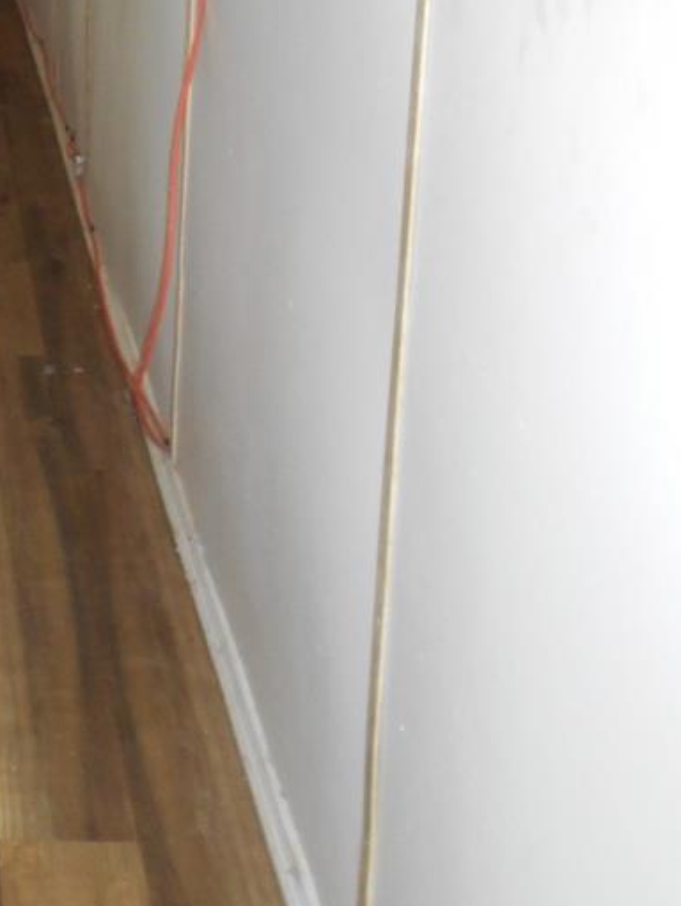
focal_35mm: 61
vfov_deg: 29.1
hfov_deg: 22.6
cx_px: -73
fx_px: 1598
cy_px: -50
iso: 200
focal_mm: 4.6
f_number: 3.2
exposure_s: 1/25
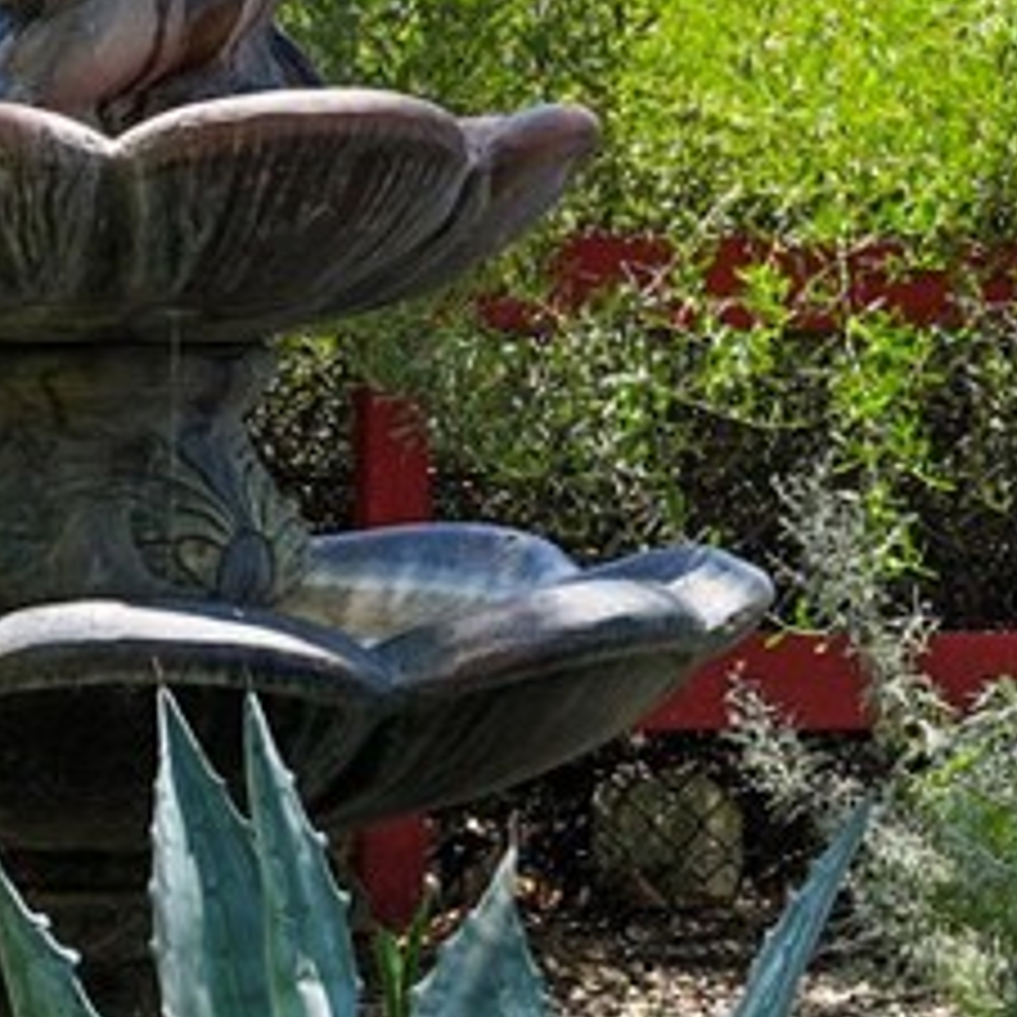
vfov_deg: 14.0
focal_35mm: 123
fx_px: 4088
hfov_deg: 14.1
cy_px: 65
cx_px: 130
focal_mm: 32
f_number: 5.6
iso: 100
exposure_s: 1/125
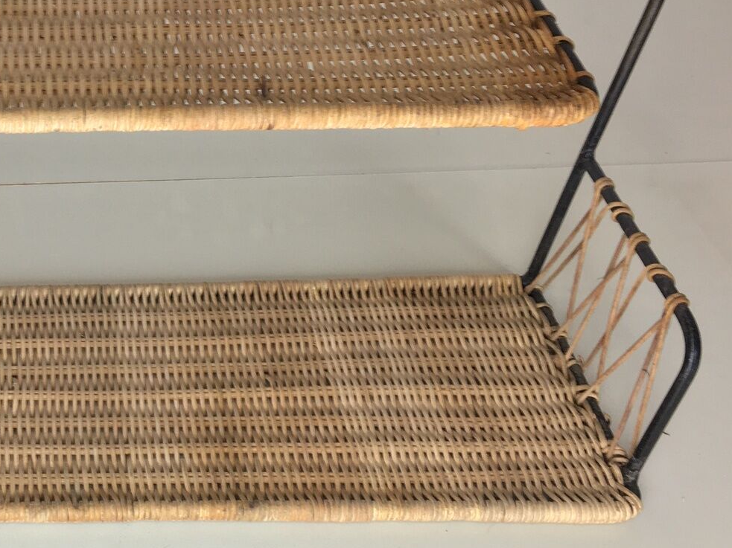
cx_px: 7
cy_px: 245
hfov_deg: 30.5
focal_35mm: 59
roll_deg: +1.7
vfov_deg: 24.8
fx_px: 1247
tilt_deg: -39.6
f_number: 2.2
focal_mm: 4.15
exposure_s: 1/33
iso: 25
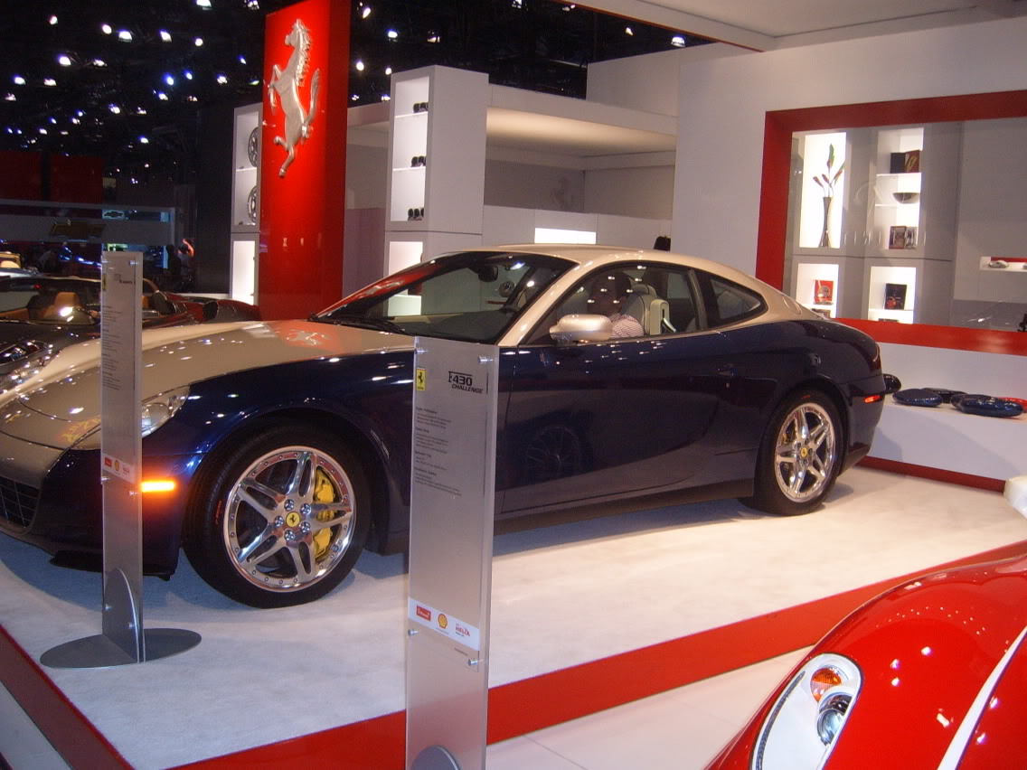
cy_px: 385
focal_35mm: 37
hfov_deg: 50.1
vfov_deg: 38.7
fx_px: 1098
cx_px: 514
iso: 141
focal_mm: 6.2
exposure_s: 1/60
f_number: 2.9
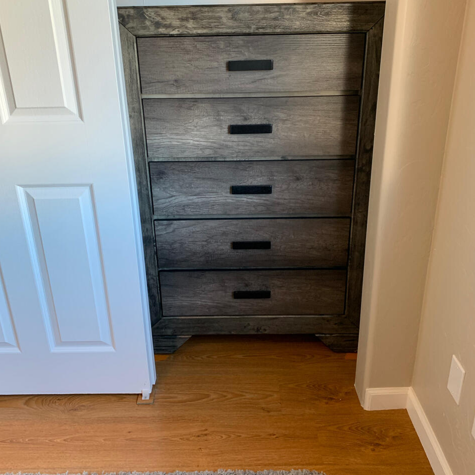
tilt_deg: -23.5
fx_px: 481
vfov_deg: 52.4
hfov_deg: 52.5
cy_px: 210
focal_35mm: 31
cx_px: 237
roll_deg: -0.2
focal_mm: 4.25
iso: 160
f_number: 1.8
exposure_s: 1/60
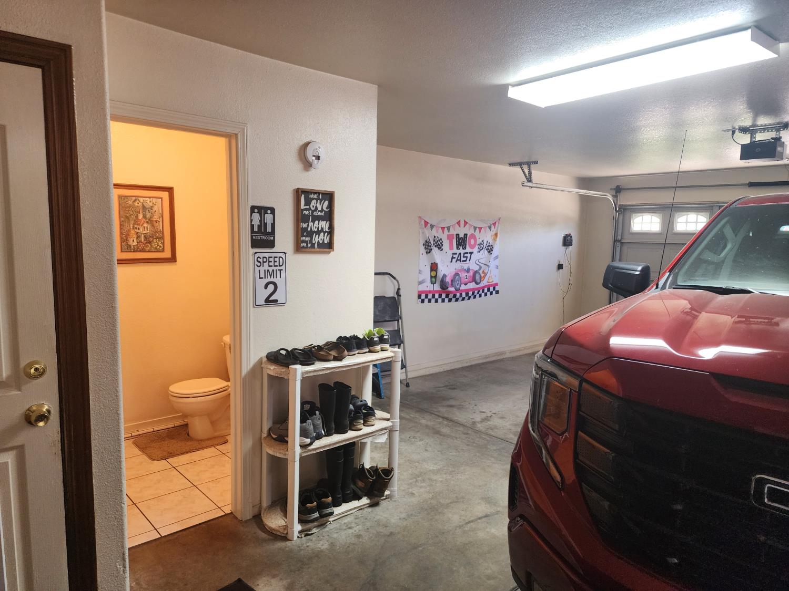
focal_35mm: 23
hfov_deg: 73.9
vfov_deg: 58.9
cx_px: 394
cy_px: 296
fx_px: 524
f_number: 1.8
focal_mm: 6.4
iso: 250
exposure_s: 1/120
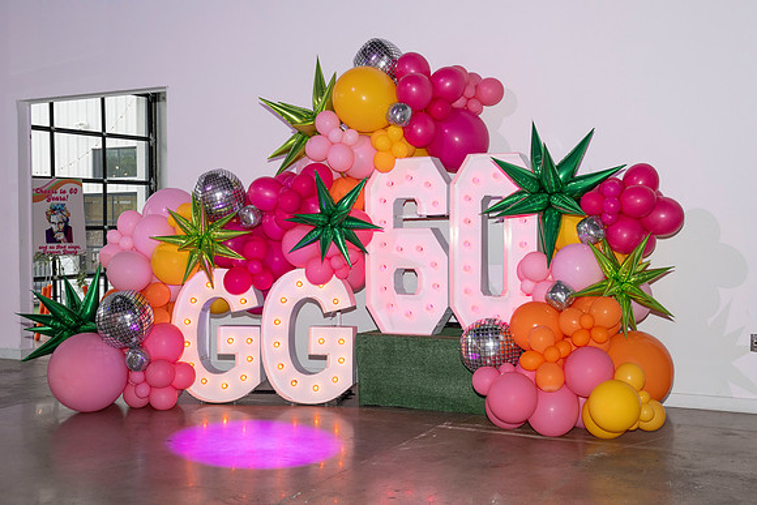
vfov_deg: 30.5
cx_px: 378
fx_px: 925
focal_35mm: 44
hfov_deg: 44.5
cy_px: 252
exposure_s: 1/60
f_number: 5.6
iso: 800
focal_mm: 44
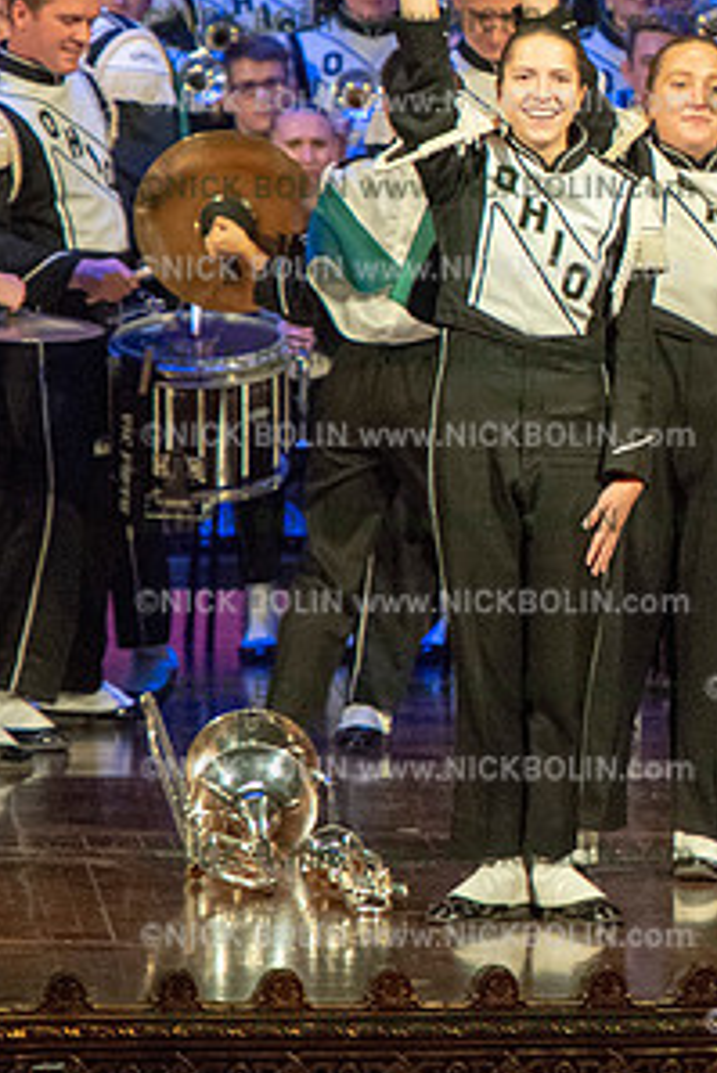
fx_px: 15098
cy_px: 436
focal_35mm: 506
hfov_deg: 2.7
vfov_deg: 4.1
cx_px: 980
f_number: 5.6
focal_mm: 260
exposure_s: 1/400
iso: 8000
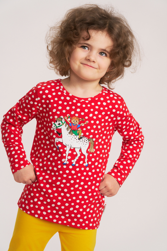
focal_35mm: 90
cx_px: 84
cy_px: 126
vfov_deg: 22.6
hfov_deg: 15.2
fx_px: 626
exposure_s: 1/250
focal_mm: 90
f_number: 4
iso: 1250
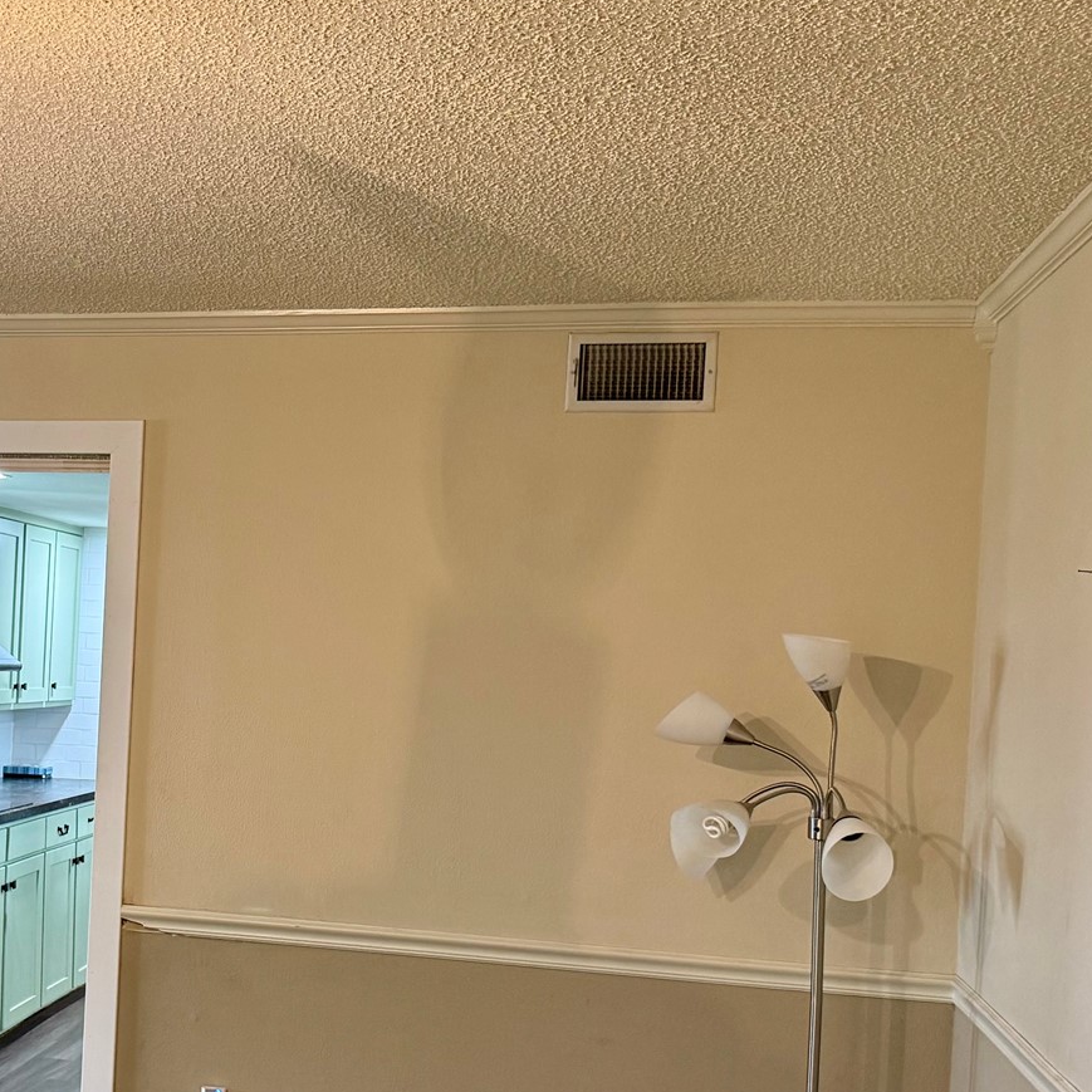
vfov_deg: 33.8
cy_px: 687
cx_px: 131
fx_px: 1785
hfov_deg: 32.5
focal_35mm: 50
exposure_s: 1/60
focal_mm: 6.76
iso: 250
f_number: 1.78
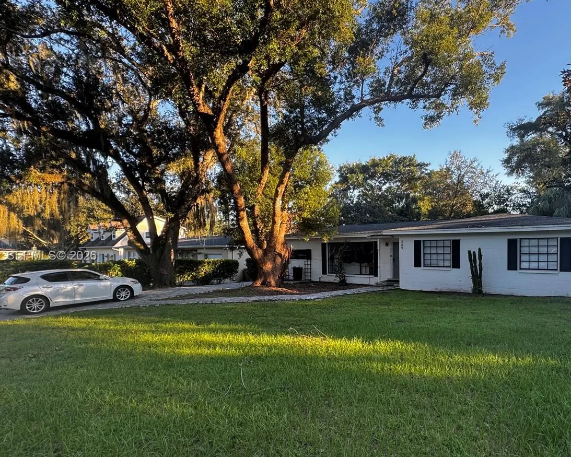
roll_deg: +1.1
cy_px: 256
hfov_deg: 79.1
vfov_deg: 67.9
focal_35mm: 20
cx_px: 352
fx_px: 338
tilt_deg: -1.2
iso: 40
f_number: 2.2
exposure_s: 1/168
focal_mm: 2.22
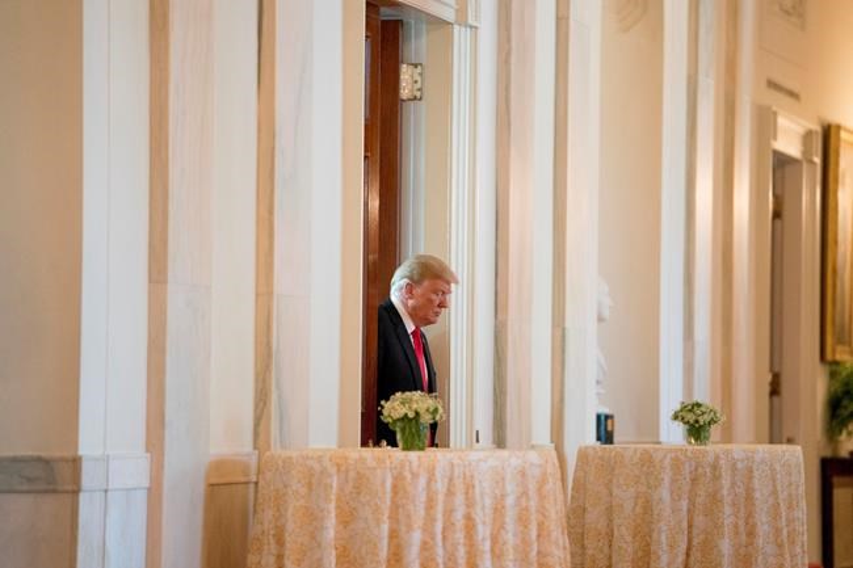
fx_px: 3979
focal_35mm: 168
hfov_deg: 12.2
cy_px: 284
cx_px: 426
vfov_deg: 8.2
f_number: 2.8
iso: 6400
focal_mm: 168
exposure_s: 1/320
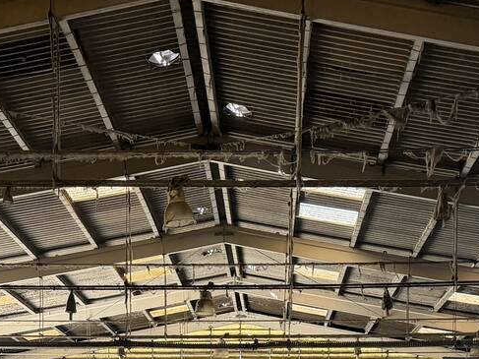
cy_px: 429
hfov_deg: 27.4
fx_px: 982
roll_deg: -0.7
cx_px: 255
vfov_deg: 19.5
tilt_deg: +3.5
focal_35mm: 71
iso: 320
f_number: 1.78
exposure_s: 1/60
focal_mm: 6.76
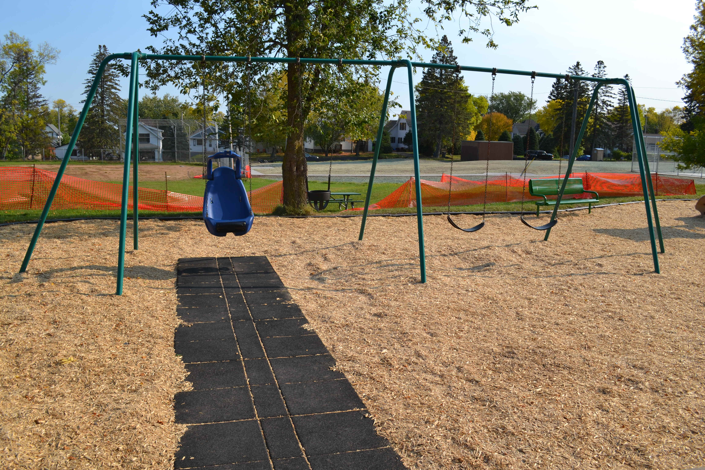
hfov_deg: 61.9
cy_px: 235
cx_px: 352
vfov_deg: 43.6
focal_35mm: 30
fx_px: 587
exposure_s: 1/250
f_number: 8
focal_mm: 20
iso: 100
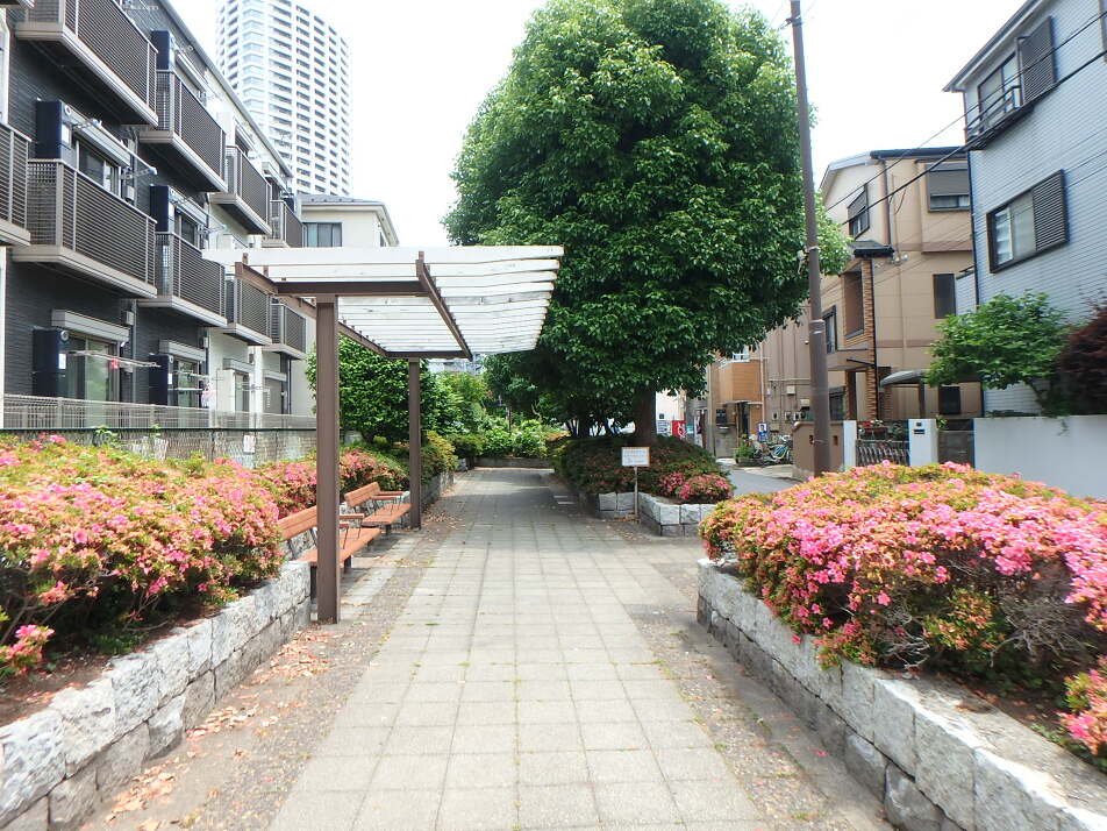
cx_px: 554
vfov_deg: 63.4
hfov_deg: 79.0
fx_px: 672
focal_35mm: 21
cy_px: 416
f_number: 3.5
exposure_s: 1/500
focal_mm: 3.7
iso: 125
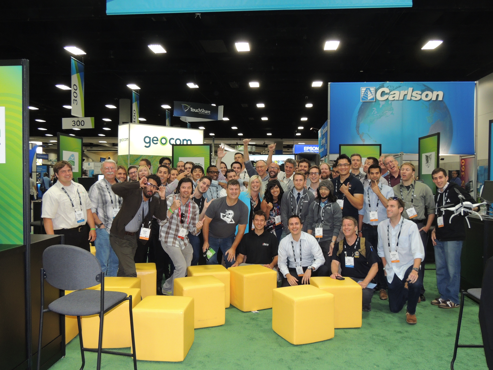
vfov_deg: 46.8
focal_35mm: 30
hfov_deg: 60.0
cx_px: 246
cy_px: 185
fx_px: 427
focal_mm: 5.3
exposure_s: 1/30
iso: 280
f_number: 3.1
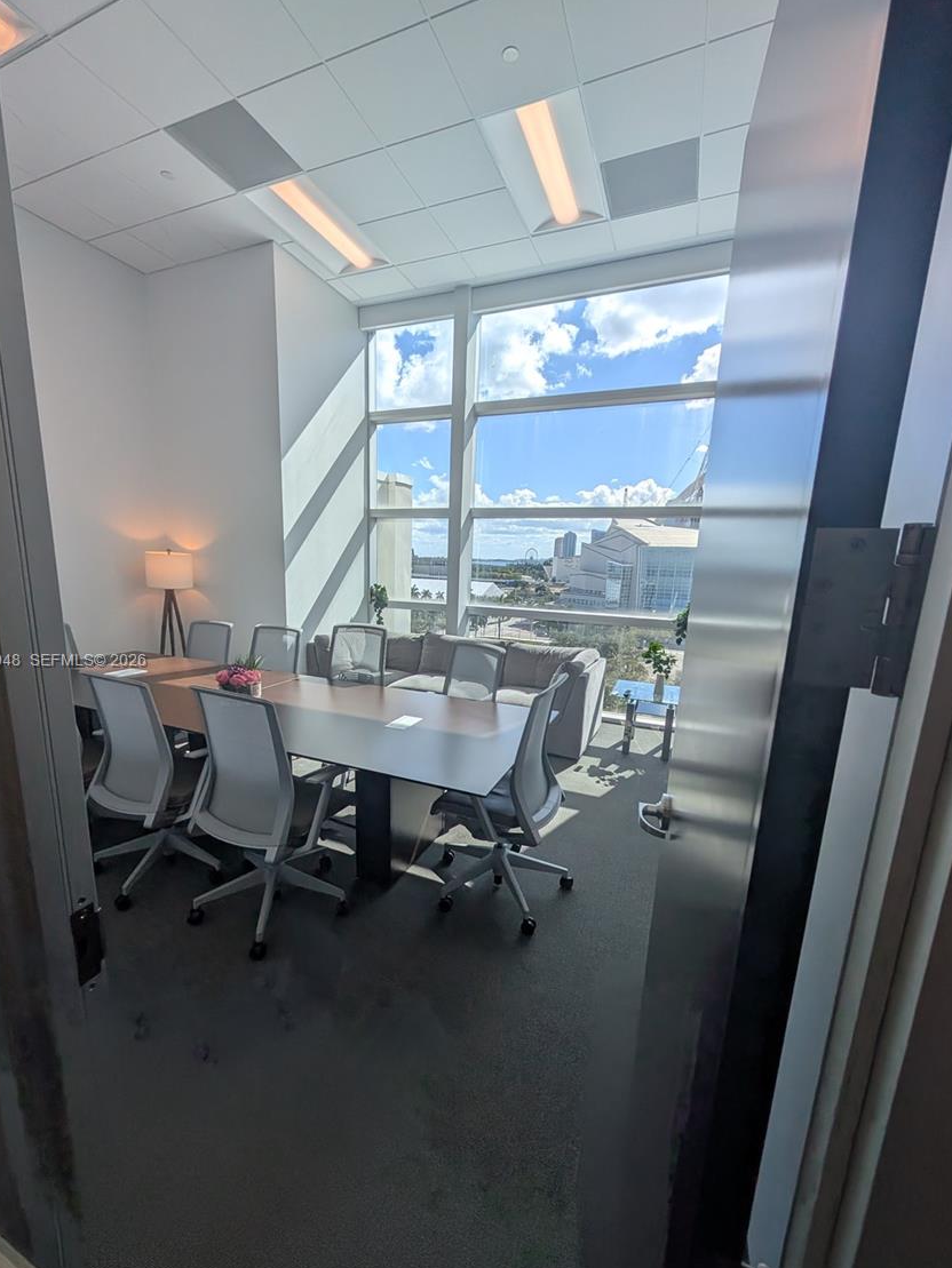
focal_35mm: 13
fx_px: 477
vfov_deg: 106.1
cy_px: 662
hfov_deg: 89.9
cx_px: 451
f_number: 1.7
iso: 75
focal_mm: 2.02
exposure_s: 1/1953
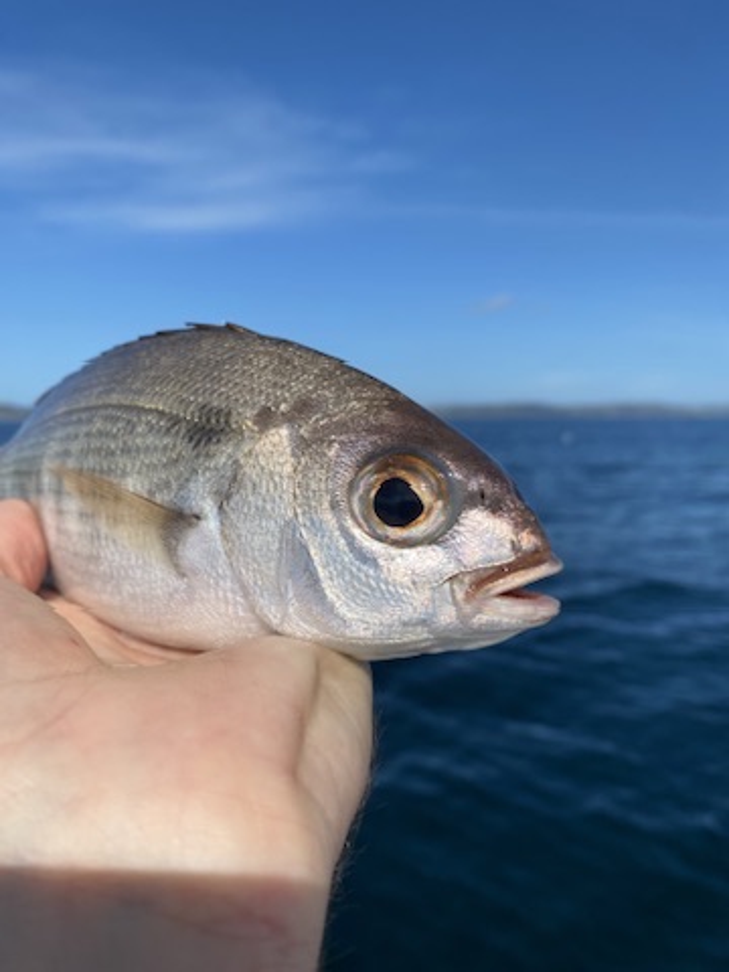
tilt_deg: -4.0
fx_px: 702
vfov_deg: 69.4
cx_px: 364
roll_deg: +0.8
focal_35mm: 25
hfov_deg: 54.9
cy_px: 486
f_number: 1.8
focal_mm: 4.25
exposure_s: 1/4808
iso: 32
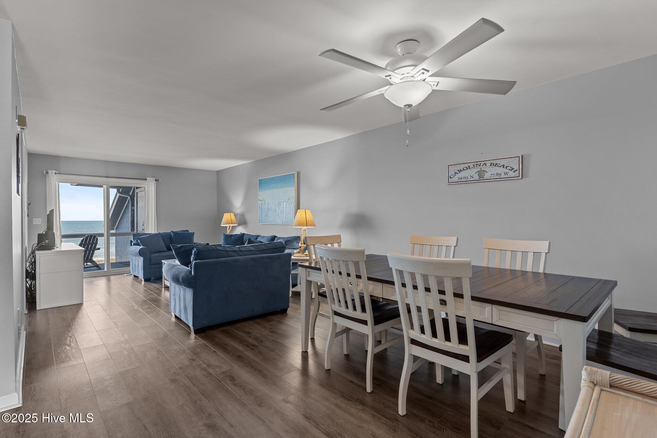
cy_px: 219
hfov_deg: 93.3
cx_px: 328
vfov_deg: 70.4
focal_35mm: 17
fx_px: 310
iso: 160
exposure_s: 1/4
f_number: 7.1
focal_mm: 17
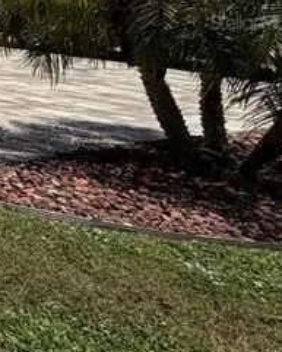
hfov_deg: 13.8
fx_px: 605
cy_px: 22
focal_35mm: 58
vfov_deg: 30.7
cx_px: -450
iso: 20
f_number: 2.2
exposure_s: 1/1572
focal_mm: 2.22
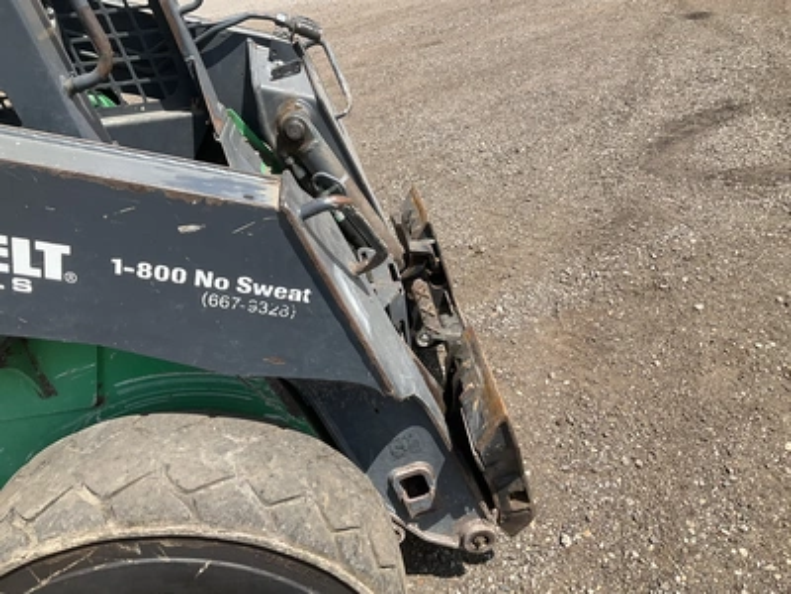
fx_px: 663
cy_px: 297
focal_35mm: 29
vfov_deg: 48.2
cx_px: 396
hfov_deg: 61.7
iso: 25
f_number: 1.8
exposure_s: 1/1279
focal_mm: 3
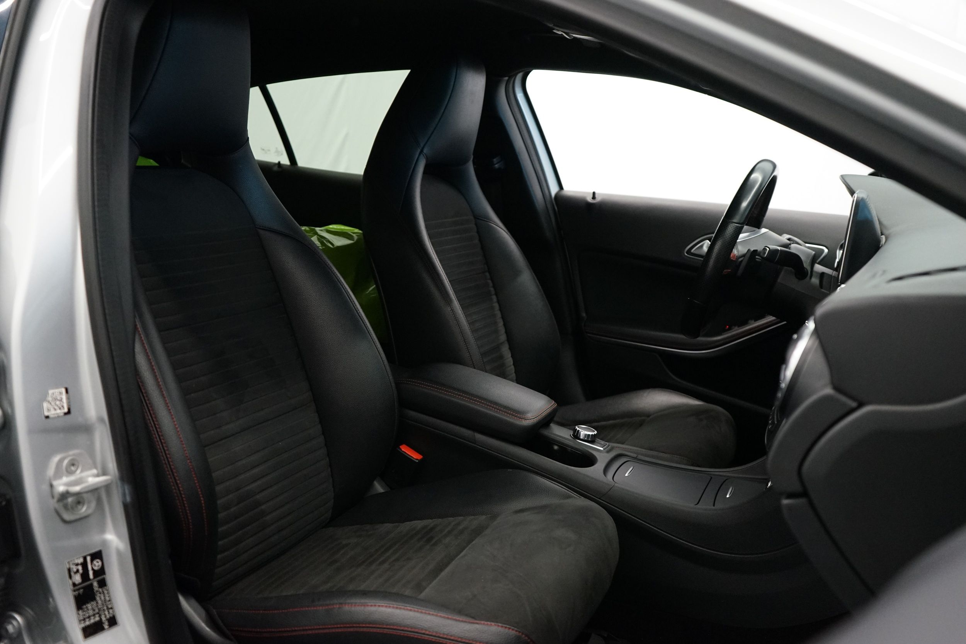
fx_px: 832
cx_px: 483
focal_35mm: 31
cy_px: 322
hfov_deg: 60.3
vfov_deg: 42.3
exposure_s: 1/160
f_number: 4
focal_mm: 31
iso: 3200
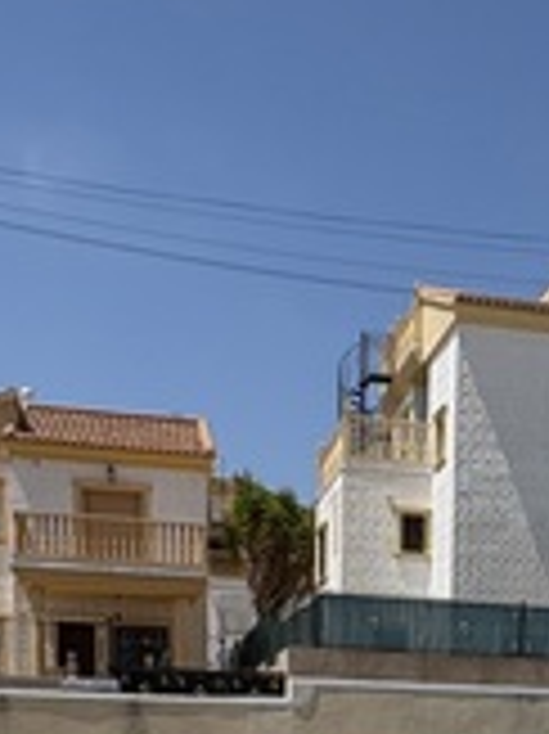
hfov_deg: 24.6
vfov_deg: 28.7
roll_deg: -1.5
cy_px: 889
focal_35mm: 58
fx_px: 1228
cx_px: 472
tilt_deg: -6.6
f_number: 2.2
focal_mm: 2.22
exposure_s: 1/4367
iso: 50
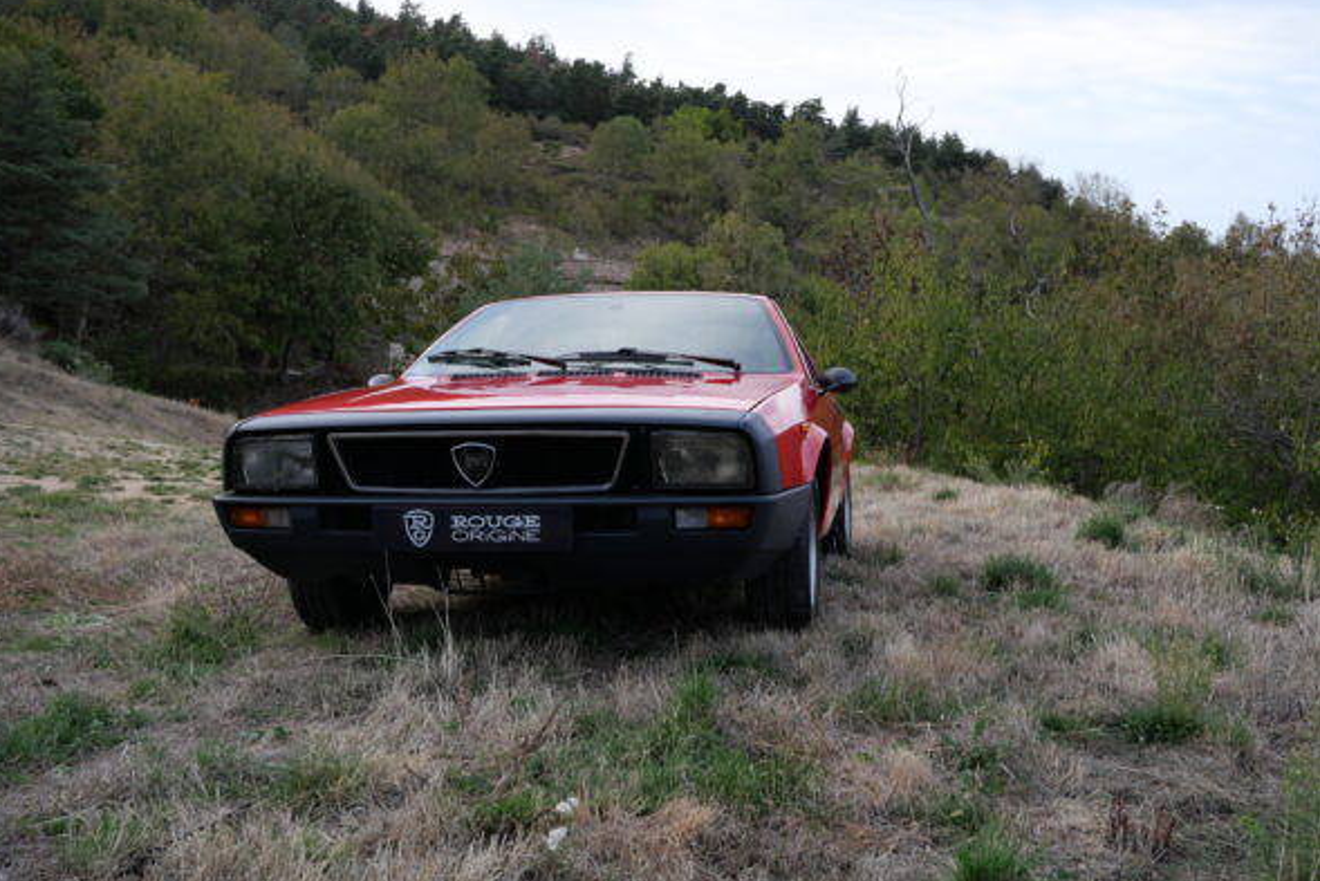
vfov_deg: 36.9
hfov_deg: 53.1
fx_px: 1320
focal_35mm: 36
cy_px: 401
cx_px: 657
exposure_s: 1/160
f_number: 5
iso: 200
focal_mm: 17
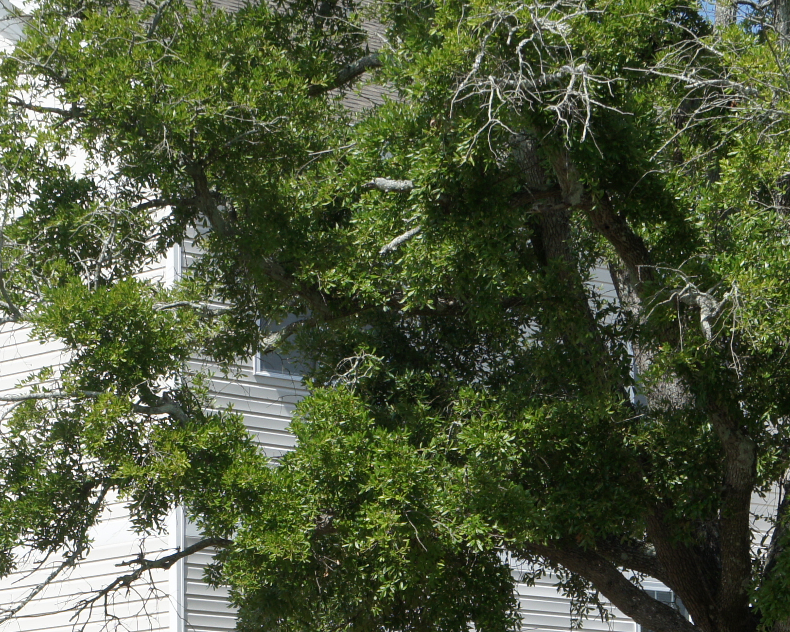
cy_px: 535
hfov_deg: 11.5
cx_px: 314
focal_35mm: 167
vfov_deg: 9.2
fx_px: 3905
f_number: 9
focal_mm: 42
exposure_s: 1/400
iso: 200
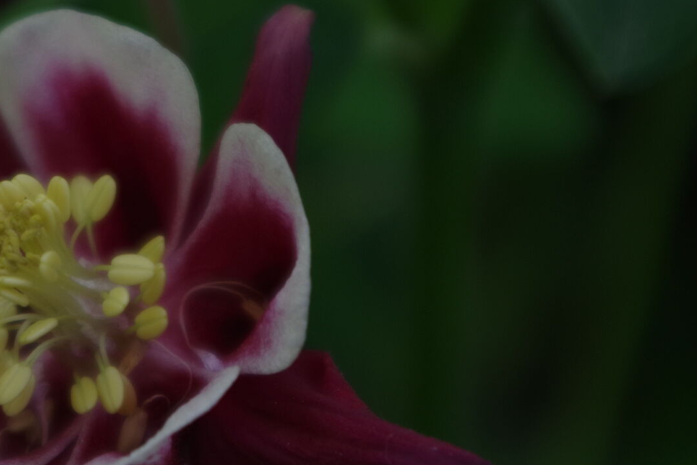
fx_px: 3562
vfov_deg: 7.5
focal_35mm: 184
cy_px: 243
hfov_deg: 11.1
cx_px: 70
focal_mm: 55
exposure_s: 1/125
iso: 200
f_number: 5.6
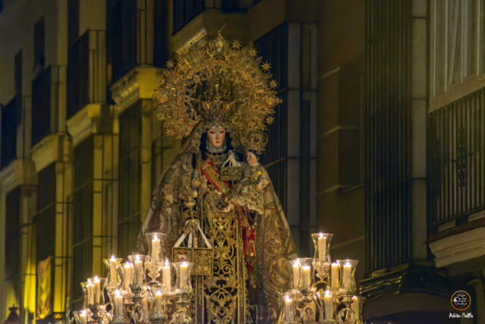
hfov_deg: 8.3
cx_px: 242
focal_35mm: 247
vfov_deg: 5.6
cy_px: 162
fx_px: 3328
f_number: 4.5
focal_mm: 165
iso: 16000
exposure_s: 1/500
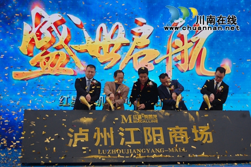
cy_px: 84
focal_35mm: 68
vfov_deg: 20.1
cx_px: 126
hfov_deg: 29.9
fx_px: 470
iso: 400
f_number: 5.3
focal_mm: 45
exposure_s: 1/100
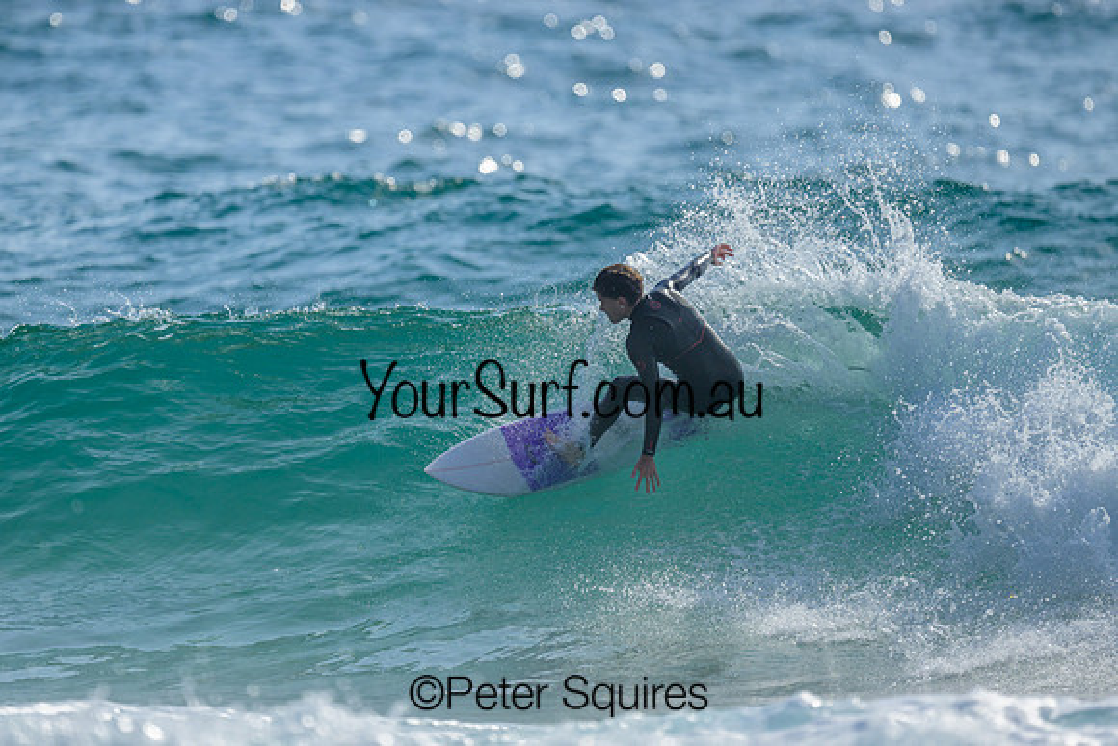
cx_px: 559
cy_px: 373
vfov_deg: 1.7
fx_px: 24849
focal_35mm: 800
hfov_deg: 2.6
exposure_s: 1/2000
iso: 180
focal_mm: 800
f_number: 6.3
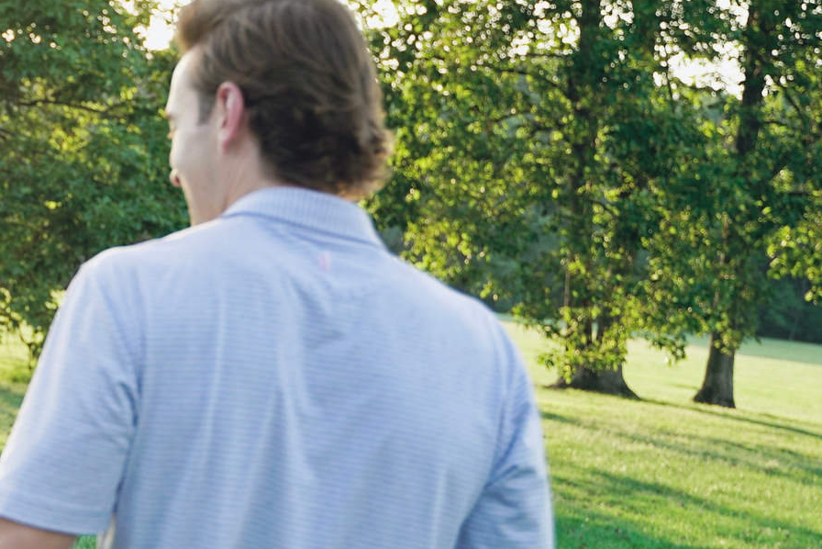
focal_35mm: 100
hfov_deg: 19.3
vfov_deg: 13.7
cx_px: -160
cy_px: 389
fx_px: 2284
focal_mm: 35
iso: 100
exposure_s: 1/250
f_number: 2.8
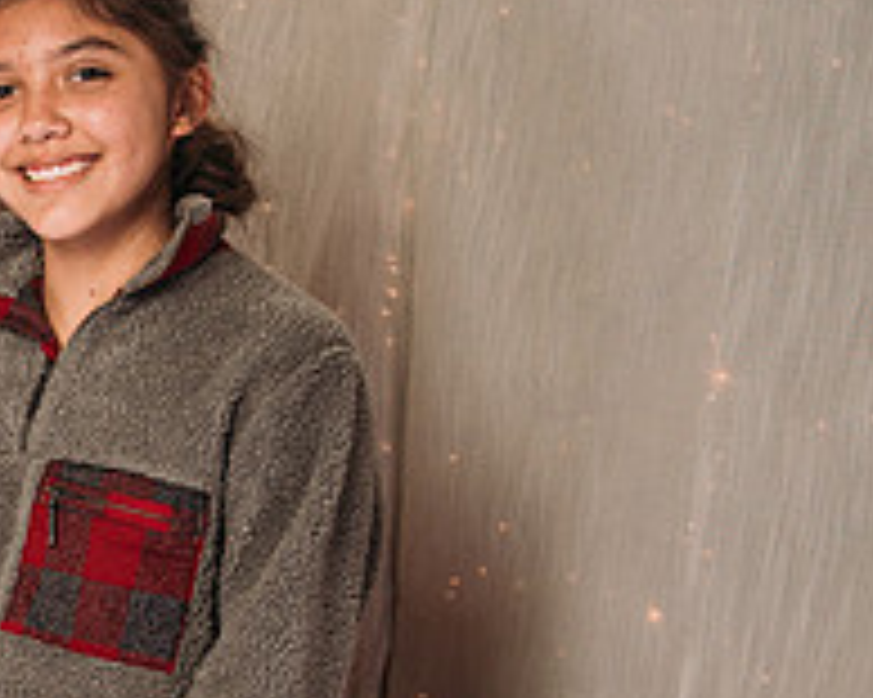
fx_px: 3280
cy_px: 882
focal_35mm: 127
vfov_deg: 11.8
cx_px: -712
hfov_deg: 13.5
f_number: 5.6
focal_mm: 35
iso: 100
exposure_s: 1/100
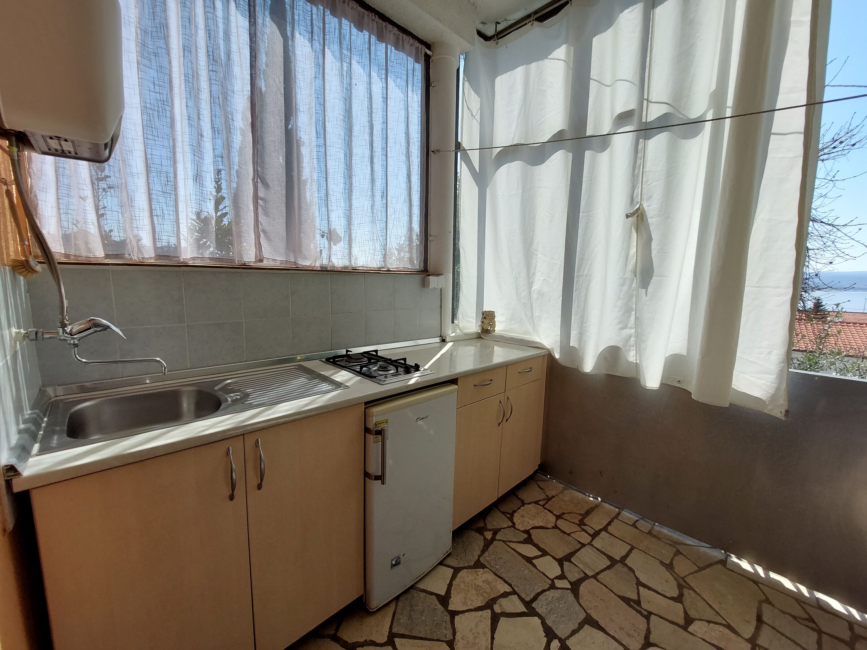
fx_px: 326
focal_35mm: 13
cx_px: 434
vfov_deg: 89.9
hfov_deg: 106.2
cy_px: 325
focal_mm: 1.74
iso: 50
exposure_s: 1/1120
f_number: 2.2
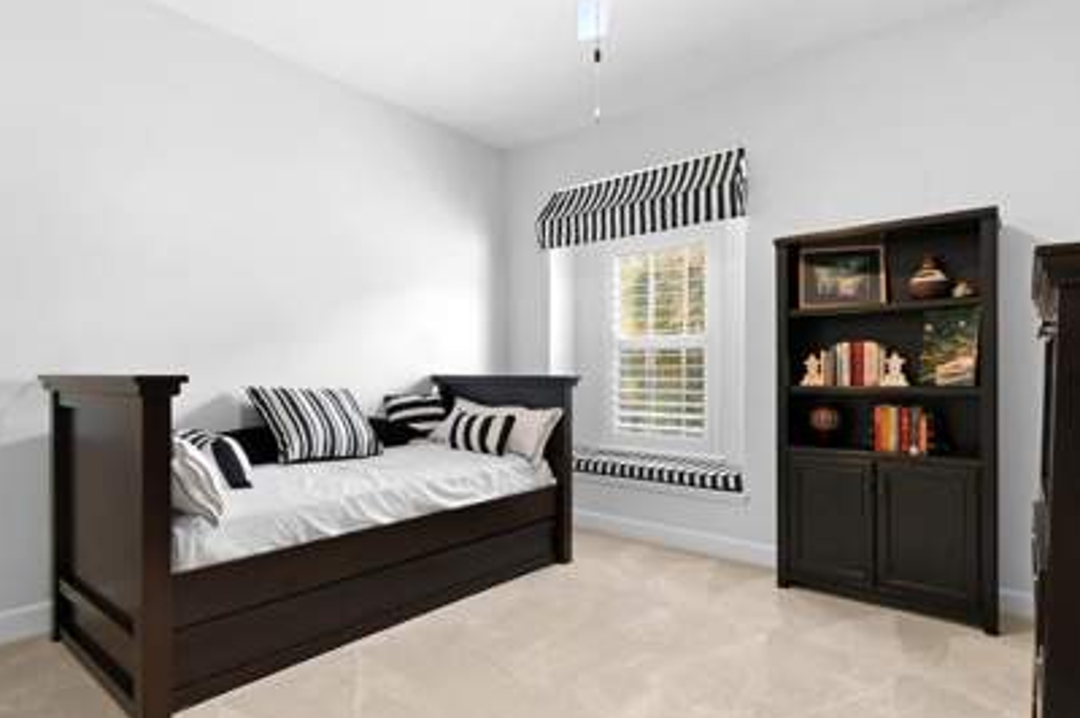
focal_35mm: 18
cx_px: 578
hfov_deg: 89.9
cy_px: 363
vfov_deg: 67.3
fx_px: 540
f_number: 11
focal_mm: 10
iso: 320
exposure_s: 1/125
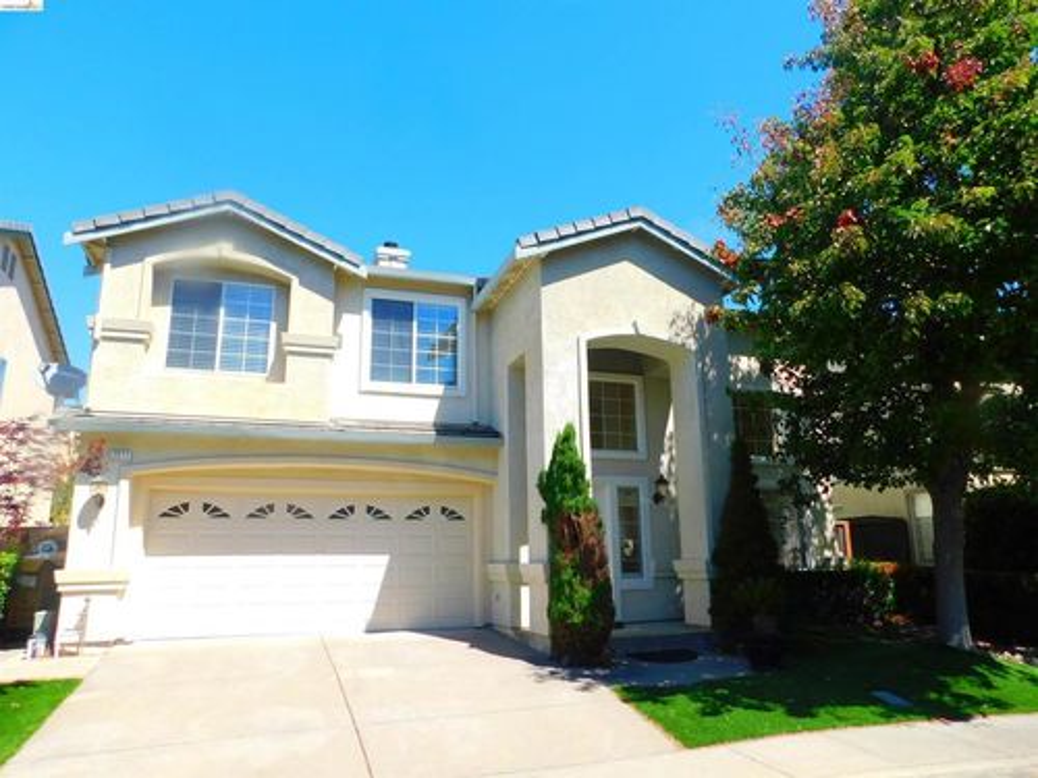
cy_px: 389
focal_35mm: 24
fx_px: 720
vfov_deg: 56.8
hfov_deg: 71.6
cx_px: 519
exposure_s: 1/1000
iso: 125
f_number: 3
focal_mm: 4.1
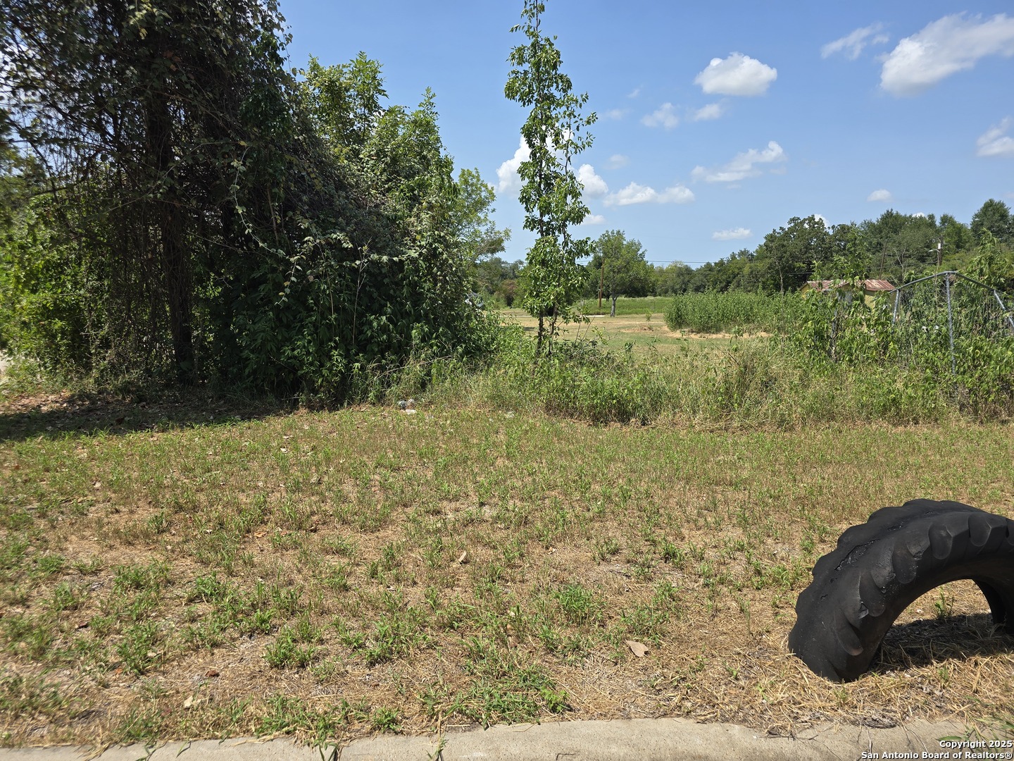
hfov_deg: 73.9
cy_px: 380
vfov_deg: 58.9
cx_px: 507
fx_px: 674
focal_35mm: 23
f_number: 1.7
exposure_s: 1/720
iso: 12
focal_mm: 6.3
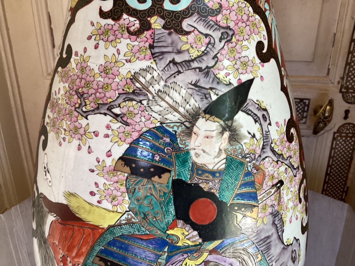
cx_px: 178
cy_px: 133
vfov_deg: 45.4
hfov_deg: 58.4
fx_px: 318
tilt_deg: -23.6
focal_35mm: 31
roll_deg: -3.1
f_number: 2.4
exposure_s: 1/50
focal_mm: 3.3
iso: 80
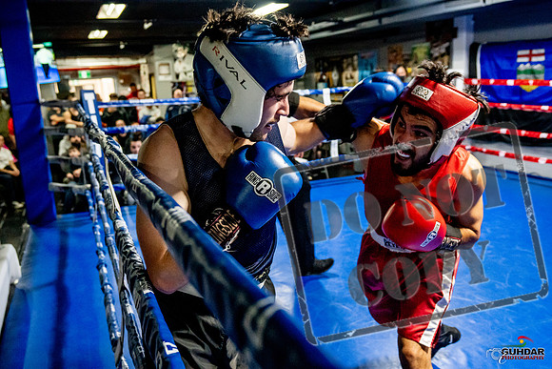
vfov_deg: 40.0
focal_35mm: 33
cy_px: 184
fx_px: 506
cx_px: 276
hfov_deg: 57.2
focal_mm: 22
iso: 5000
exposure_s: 1/800
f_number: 2.8
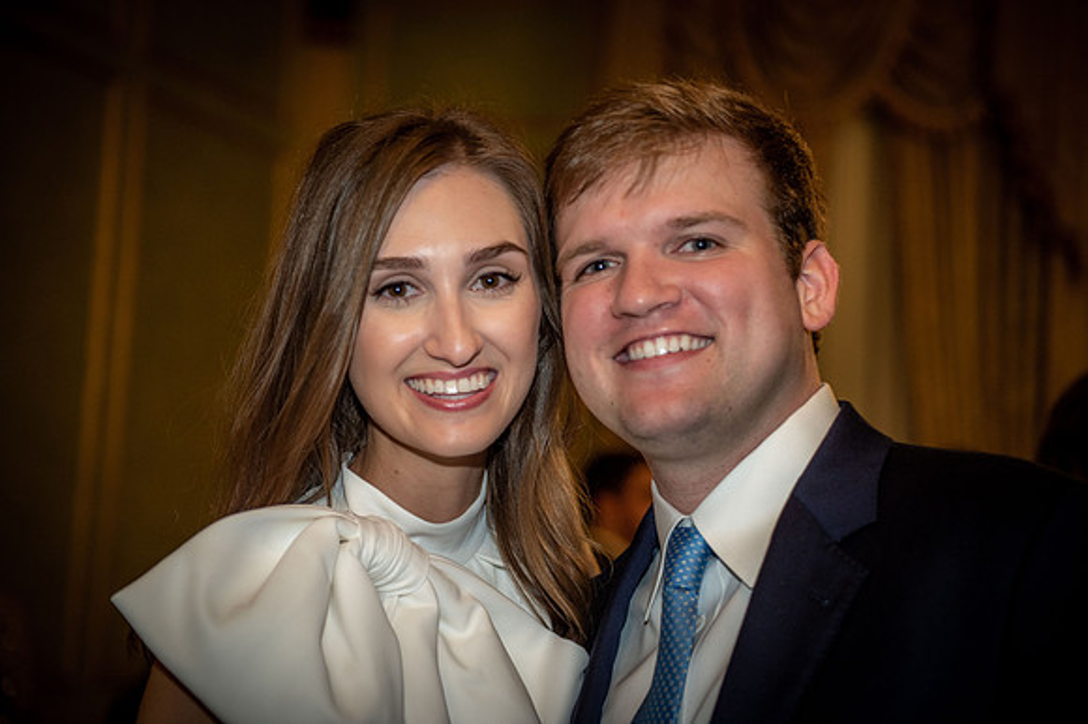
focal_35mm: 70
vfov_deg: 19.4
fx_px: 2114
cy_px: 362
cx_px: 544
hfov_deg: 28.9
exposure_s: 1/100
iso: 1250
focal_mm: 70
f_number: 2.8
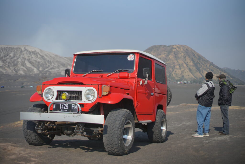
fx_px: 340
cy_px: 82
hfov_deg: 39.6
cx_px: 122
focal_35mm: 50
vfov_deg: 27.0
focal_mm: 50
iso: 160
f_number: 2.2
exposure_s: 1/8000
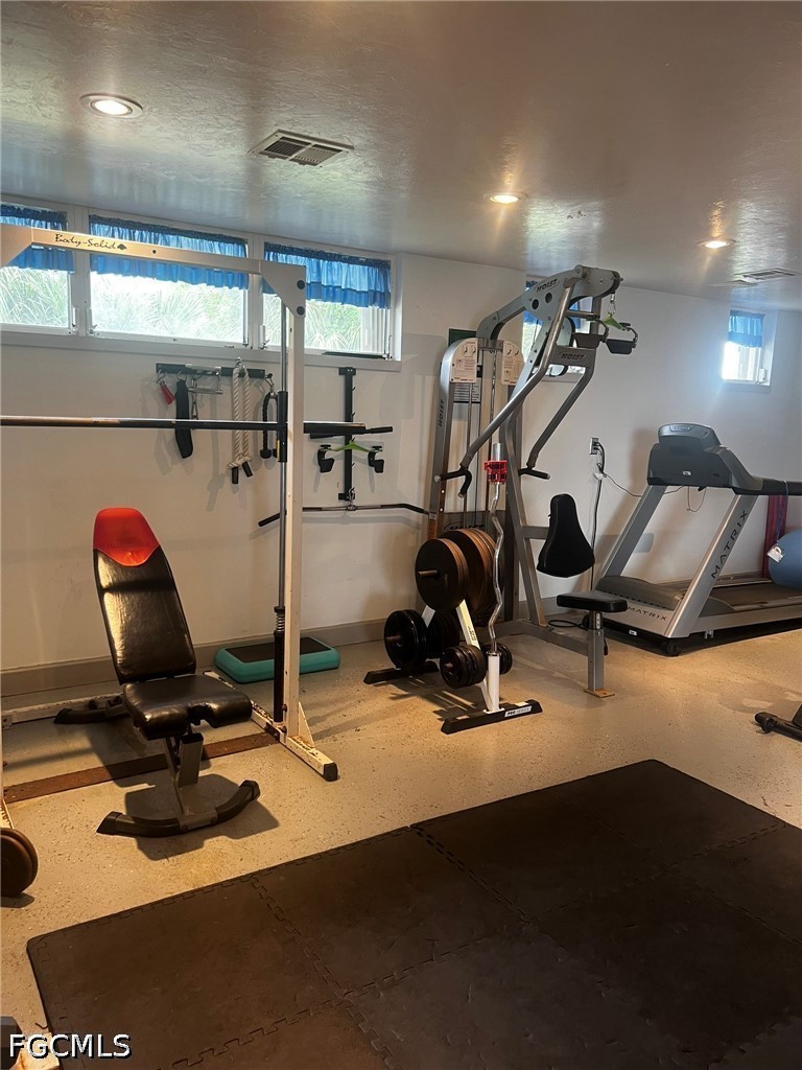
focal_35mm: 26
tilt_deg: -9.2
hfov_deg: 53.1
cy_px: 535
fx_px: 803
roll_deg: -2.5
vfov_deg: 67.3
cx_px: 401
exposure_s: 1/60
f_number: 1.5
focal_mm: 5.7
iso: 100
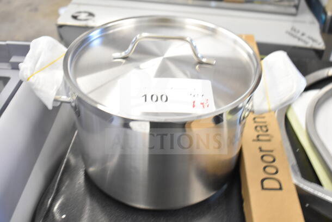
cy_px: 111
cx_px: 166
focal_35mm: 42
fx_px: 387
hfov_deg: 46.4
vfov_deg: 31.9
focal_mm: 28
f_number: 4.2
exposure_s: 1/80
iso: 1600
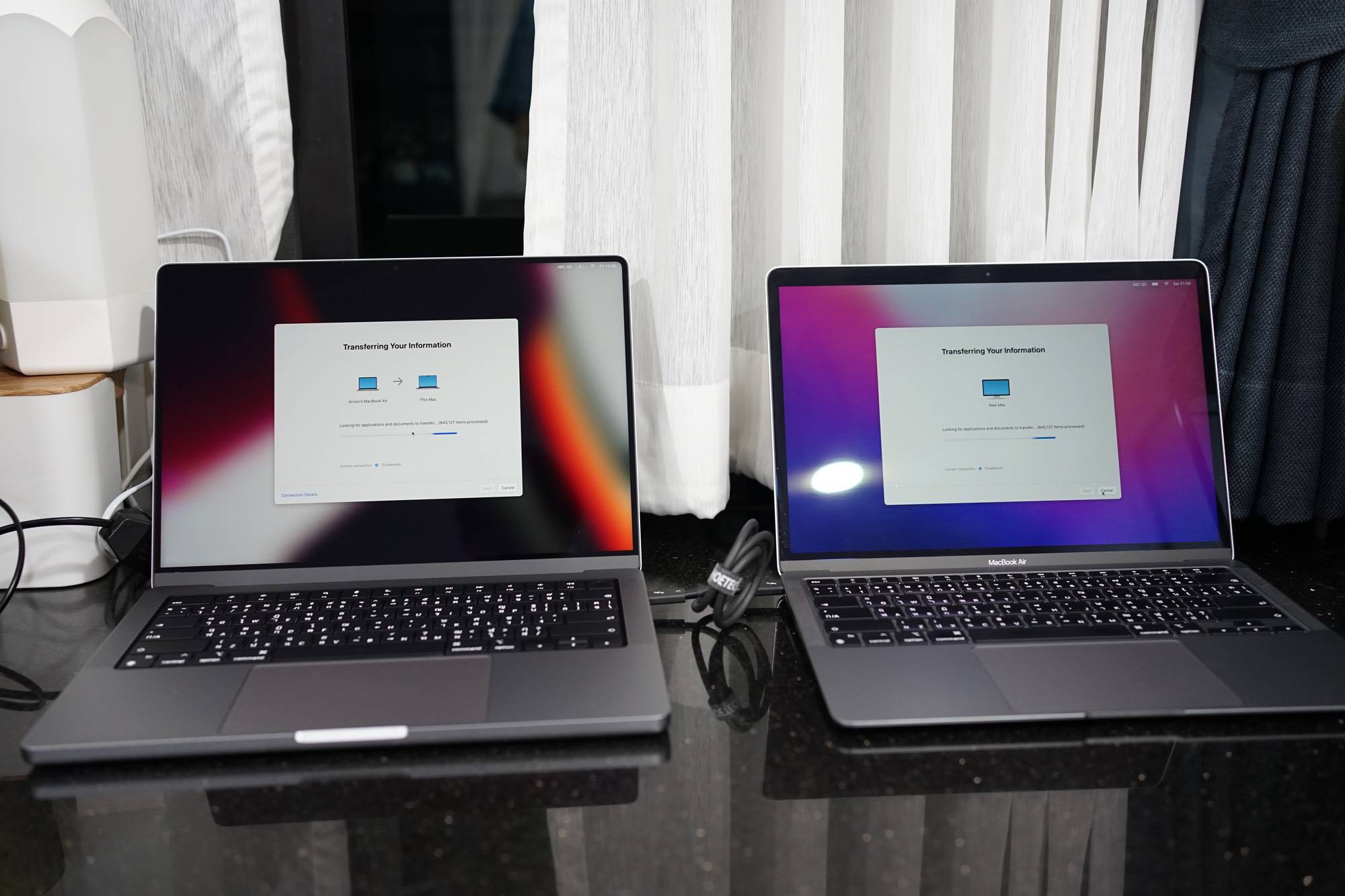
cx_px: 672
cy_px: 448
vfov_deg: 37.8
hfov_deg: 54.4
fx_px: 1307
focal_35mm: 35
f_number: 3.2
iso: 800
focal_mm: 35
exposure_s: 1/25
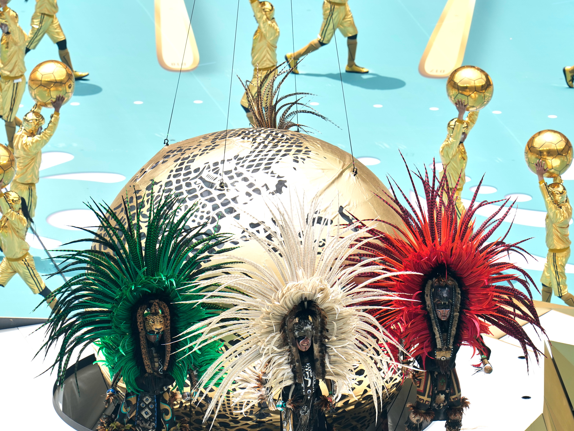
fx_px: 10447
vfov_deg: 2.4
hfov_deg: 3.1
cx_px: 304
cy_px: 216
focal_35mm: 630
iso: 250
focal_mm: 400
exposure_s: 1/2500
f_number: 3.5
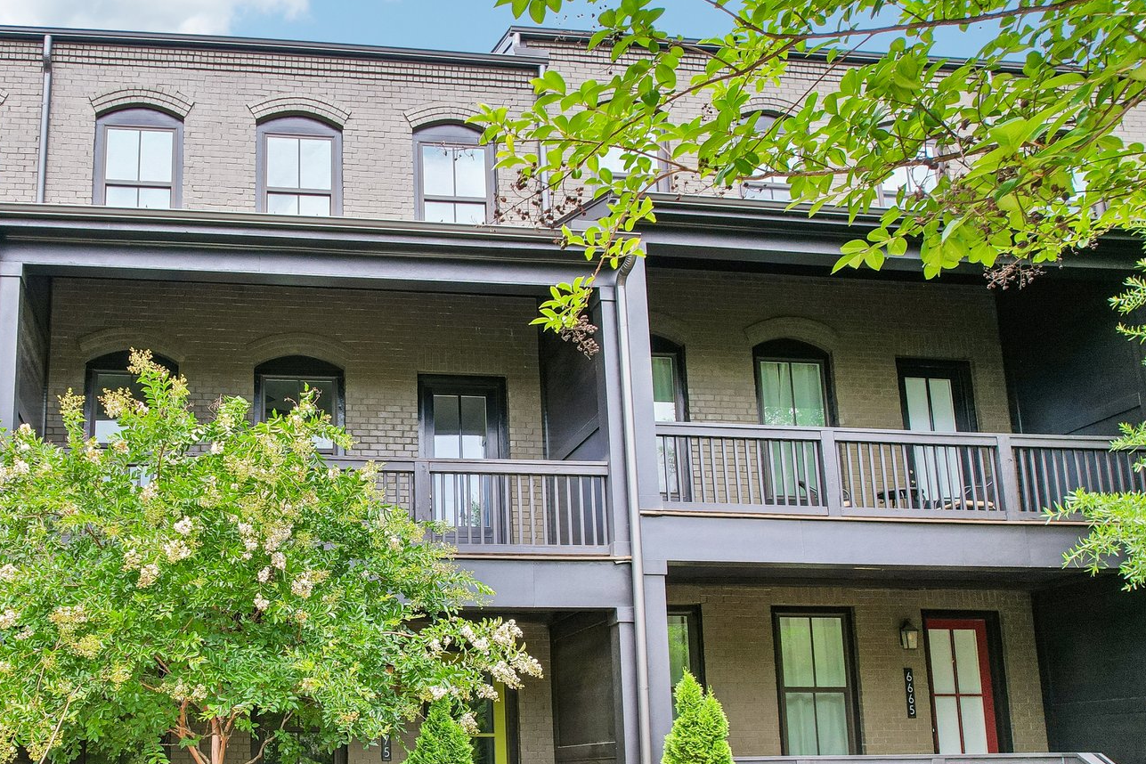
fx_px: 1114
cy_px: 551
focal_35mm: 35
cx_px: 318
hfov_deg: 52.5
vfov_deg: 37.1
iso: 100
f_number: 2.8
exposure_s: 1/500
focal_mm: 8.4
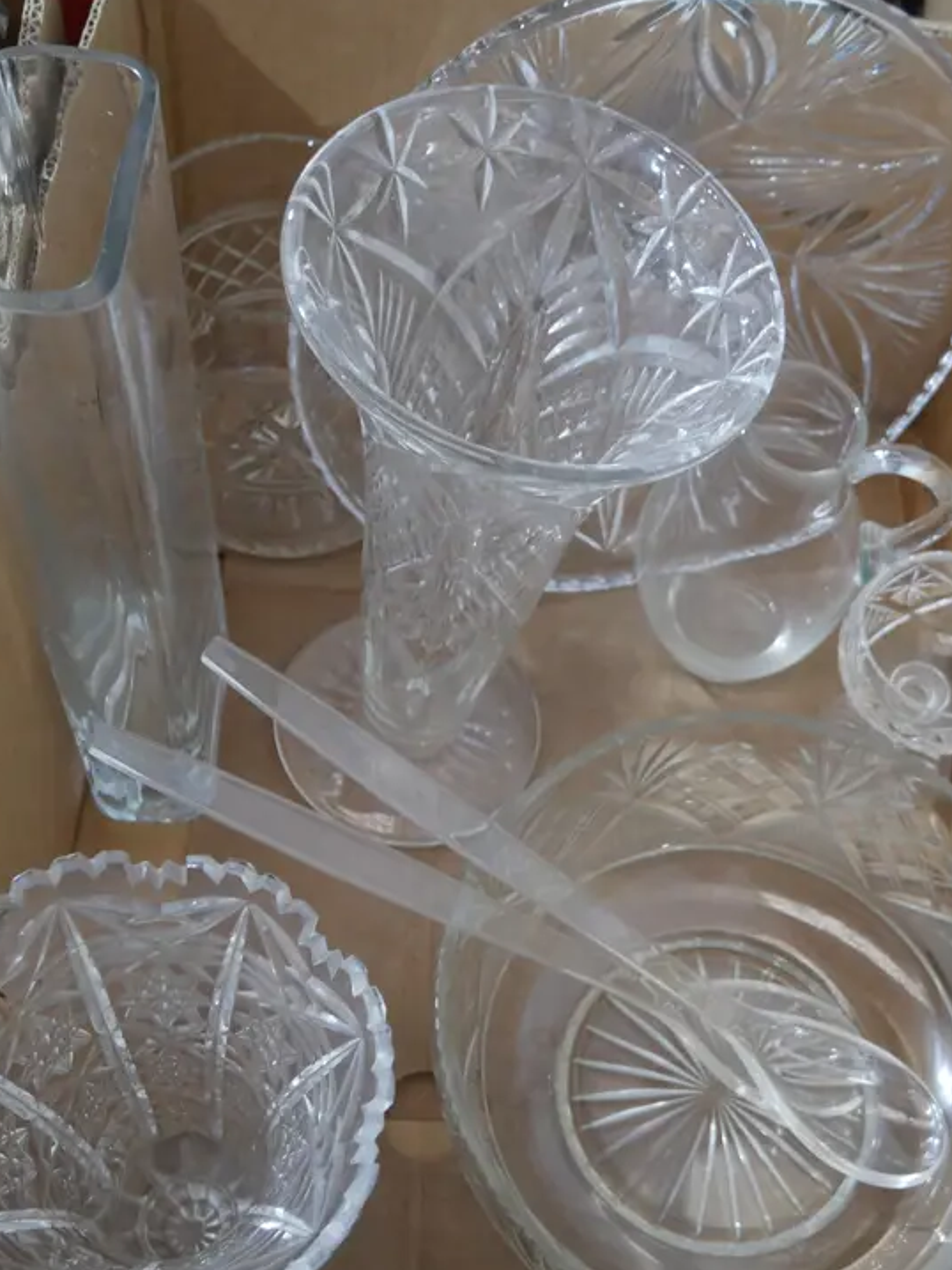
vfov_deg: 46.7
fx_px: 1466
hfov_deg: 35.9
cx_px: 541
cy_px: 726
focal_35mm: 40
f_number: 3.5
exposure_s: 1/60
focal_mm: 14
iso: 1600
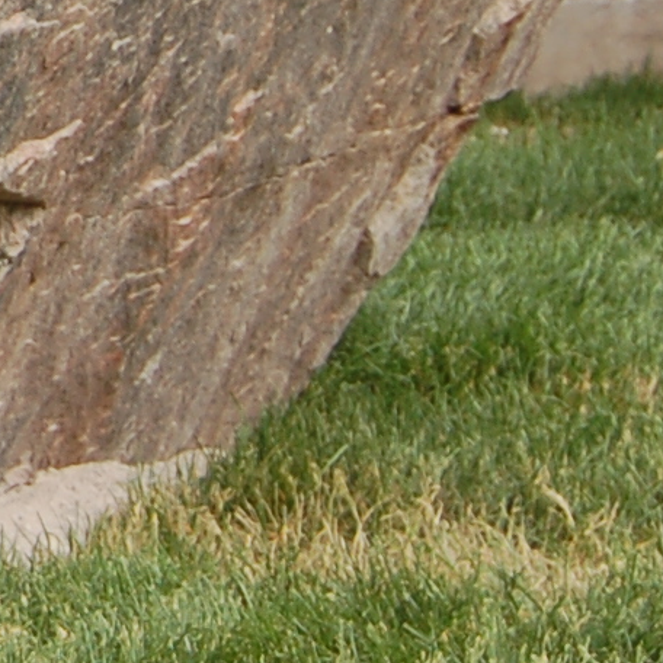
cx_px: -781
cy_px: -317
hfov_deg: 7.1
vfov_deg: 7.3
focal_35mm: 235
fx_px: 5092
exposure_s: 1/125
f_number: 5.6
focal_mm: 28
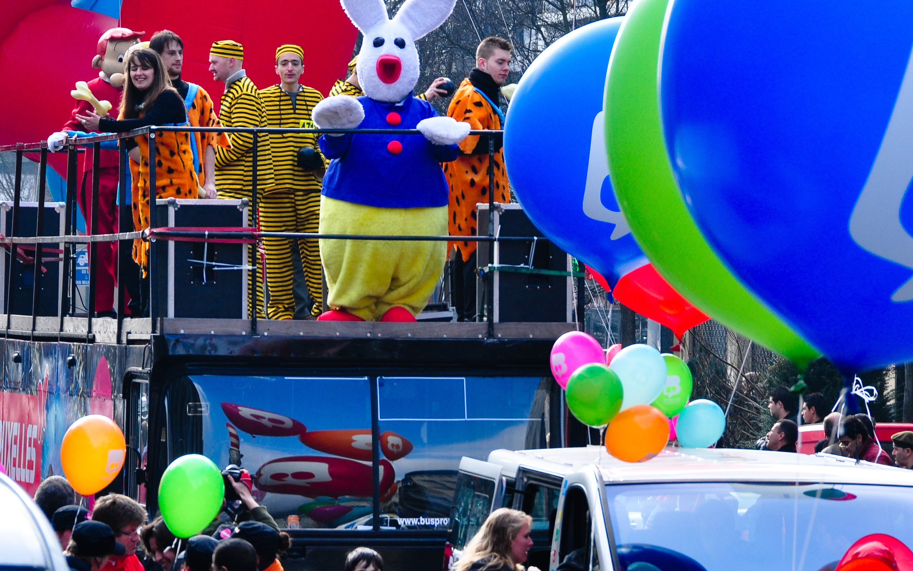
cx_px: 391
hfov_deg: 6.2
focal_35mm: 339
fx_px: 8436
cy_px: 274
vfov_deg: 3.9
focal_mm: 150
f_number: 11
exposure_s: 1/100
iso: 320
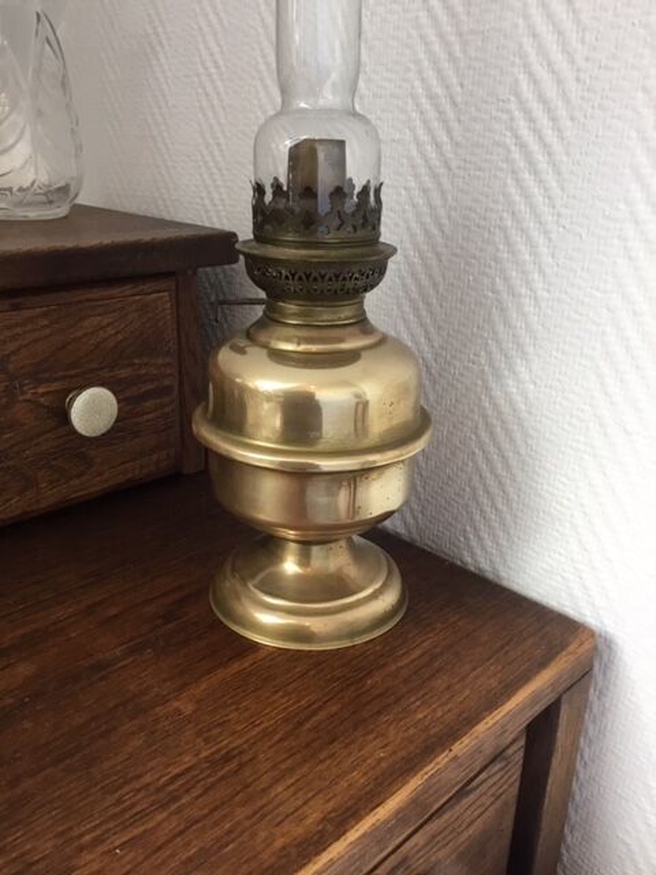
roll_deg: -0.9
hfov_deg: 45.4
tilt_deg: -22.6
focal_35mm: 31
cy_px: 438
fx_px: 783
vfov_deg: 58.4
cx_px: 328
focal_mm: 3.3
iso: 80
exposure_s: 1/33
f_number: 2.4
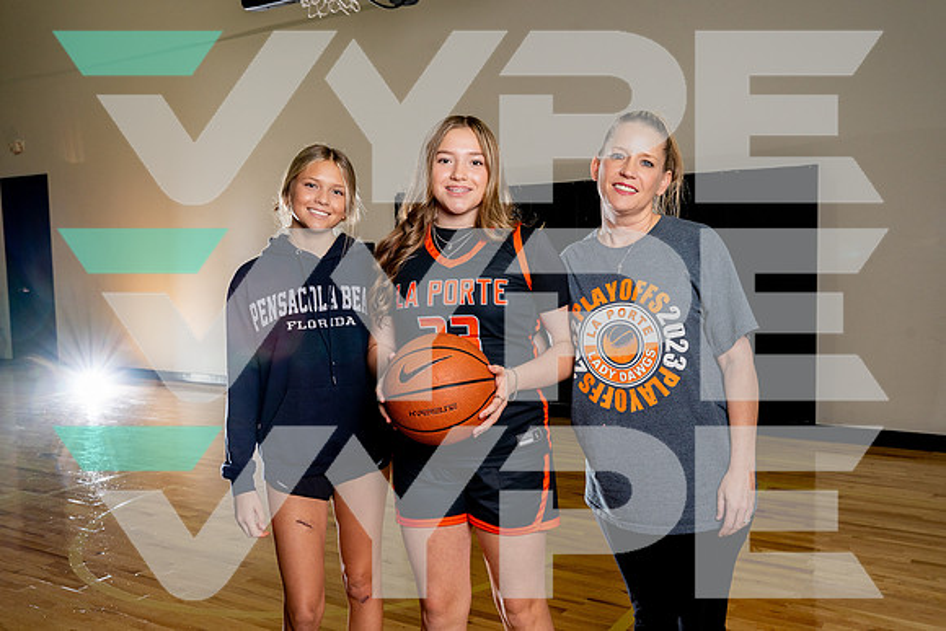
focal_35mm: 32
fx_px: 849
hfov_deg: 58.3
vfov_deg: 40.8
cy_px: 316
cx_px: 473
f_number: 7.1
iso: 640
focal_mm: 32.3
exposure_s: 1/200
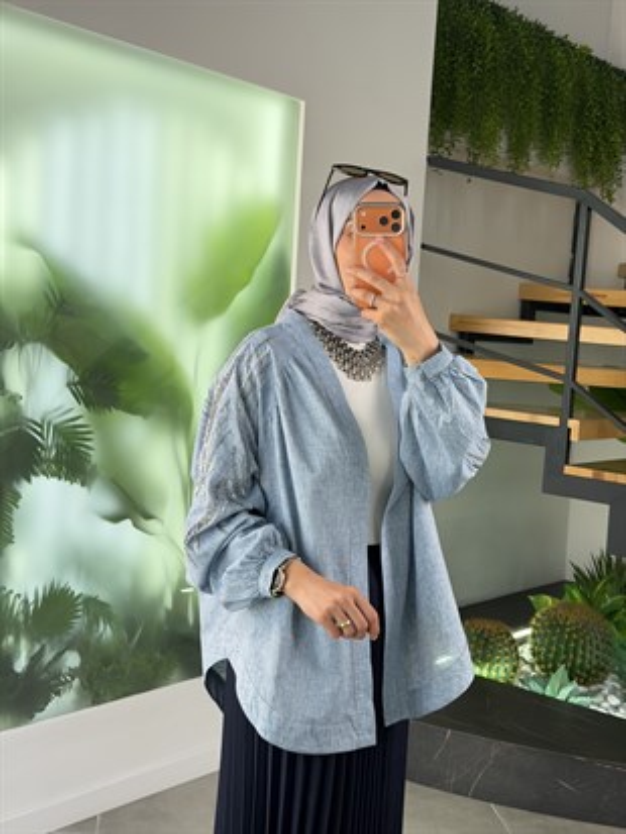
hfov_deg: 30.3
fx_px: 1157
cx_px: 313
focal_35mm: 48
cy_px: 417
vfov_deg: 39.6
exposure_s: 1/203
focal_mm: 6.76
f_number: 1.78
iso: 64
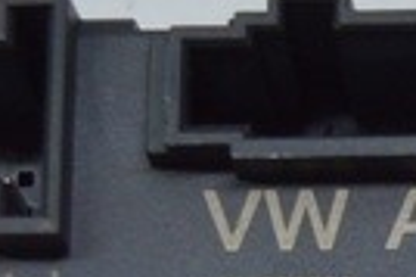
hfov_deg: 6.8
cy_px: 559
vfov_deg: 4.5
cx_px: 584
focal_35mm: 299
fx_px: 3451
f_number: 4
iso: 400
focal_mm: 26
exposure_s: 1/125
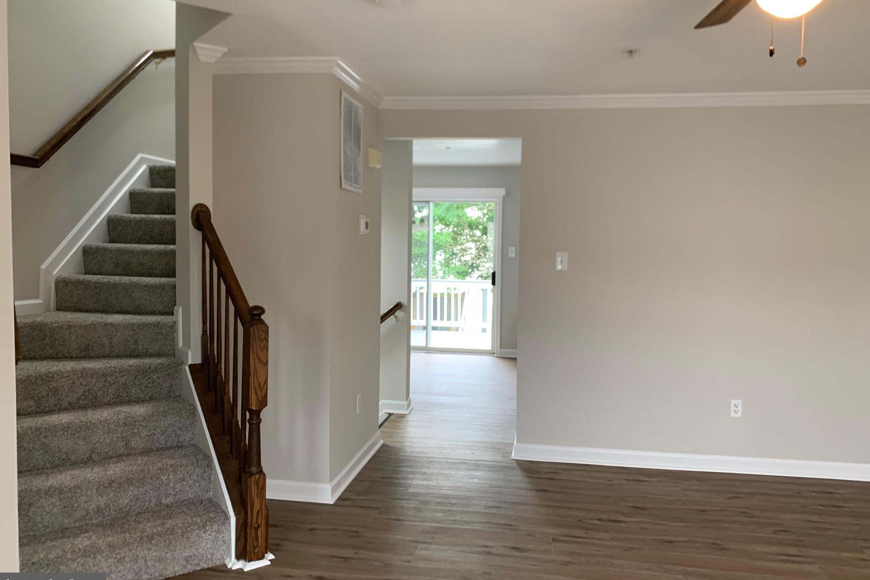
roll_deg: -1.1
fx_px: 677
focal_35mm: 28
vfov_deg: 46.4
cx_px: 447
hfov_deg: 65.5
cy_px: 271
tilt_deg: -2.4
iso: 160
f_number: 1.8
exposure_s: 1/60
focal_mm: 4.25
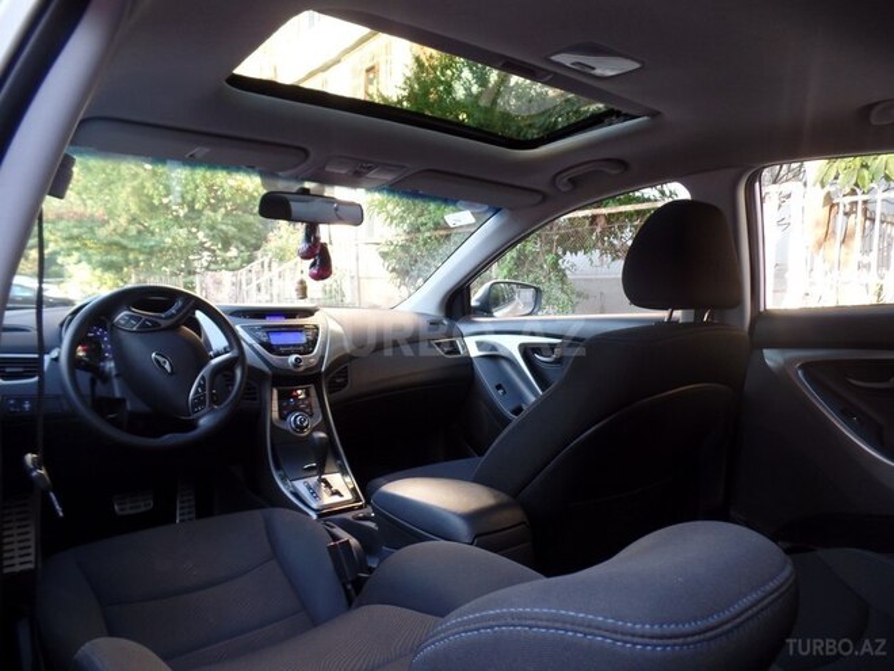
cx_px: 447
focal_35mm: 23
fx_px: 594
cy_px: 336
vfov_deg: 58.9
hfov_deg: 73.9
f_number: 2.8
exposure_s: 1/30
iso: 120
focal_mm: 4.1
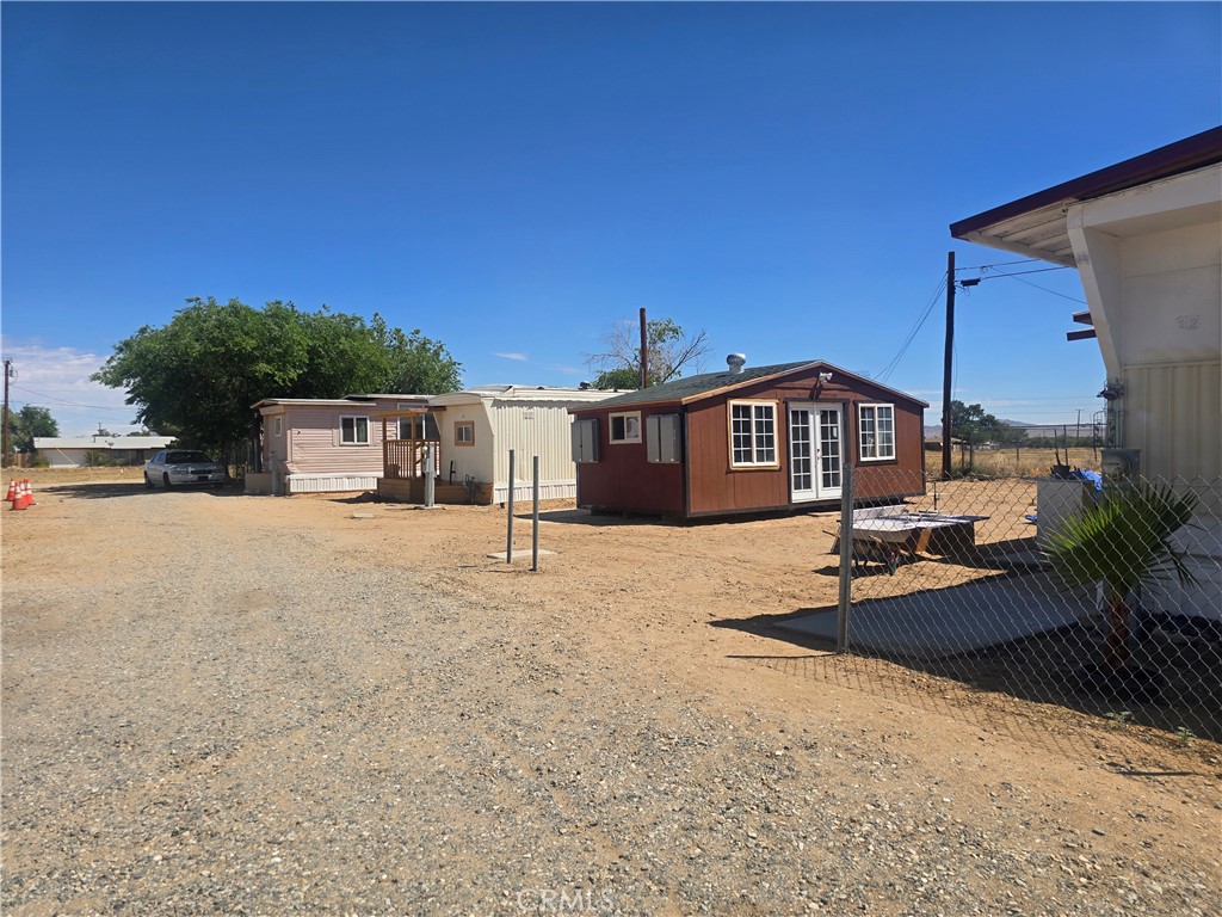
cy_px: 458
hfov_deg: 73.9
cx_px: 611
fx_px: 812
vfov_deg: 58.9
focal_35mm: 23
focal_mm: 6.3
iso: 12
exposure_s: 1/1132
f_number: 1.7
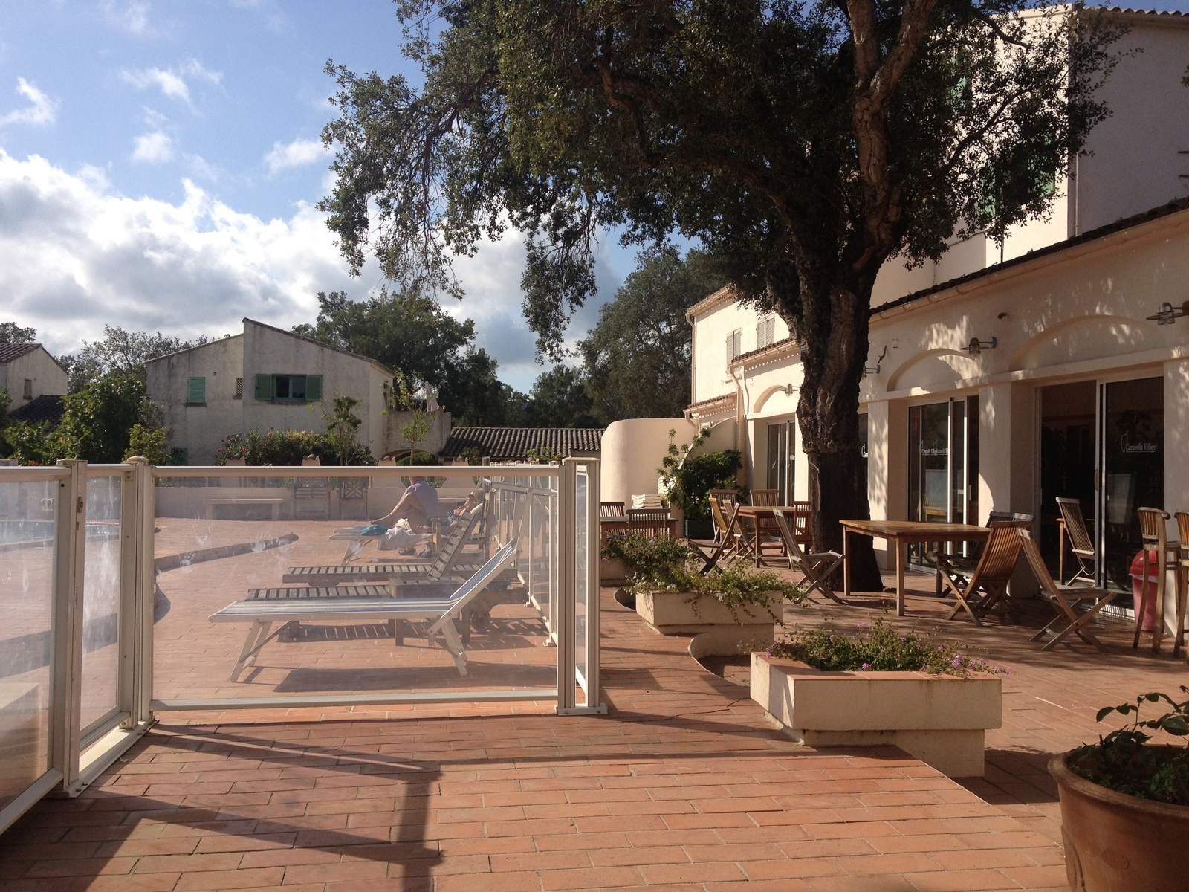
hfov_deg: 52.6
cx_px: 594
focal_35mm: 35
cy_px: 446
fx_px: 1202
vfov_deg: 40.7
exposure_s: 1/2045
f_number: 2.4
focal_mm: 4.28
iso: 64
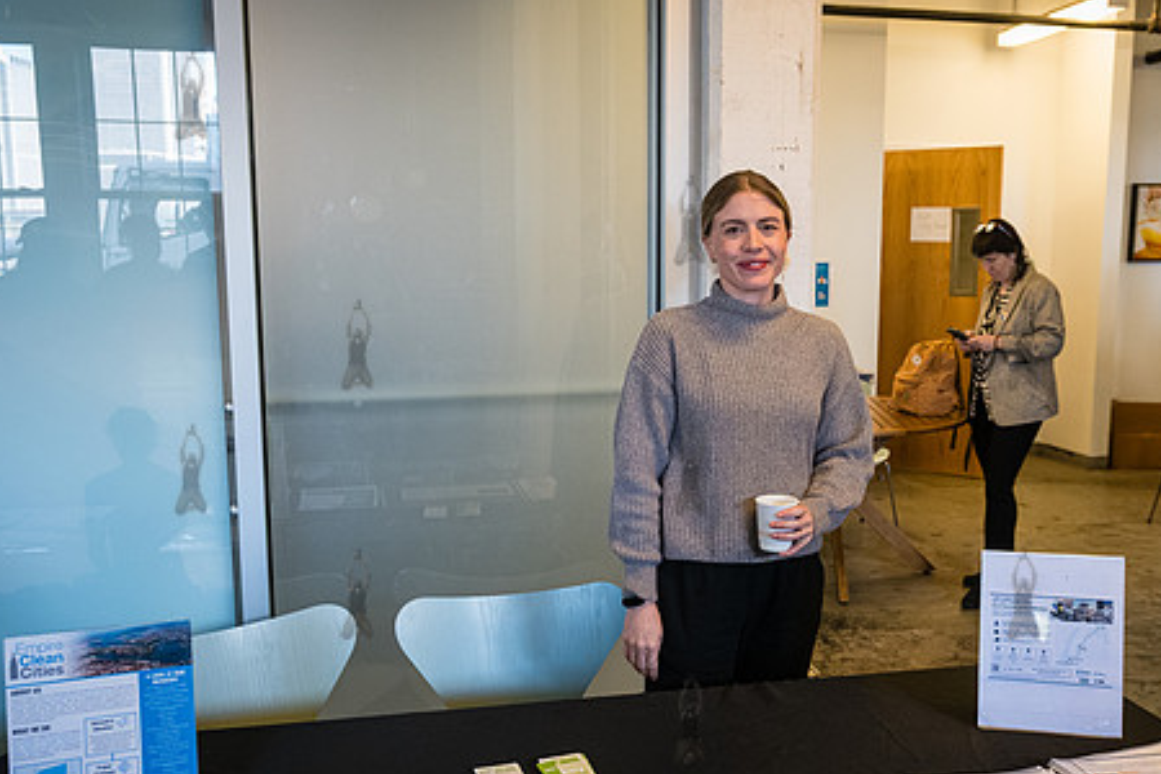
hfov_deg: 51.7
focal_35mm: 37
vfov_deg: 35.9
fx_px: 1193
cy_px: 427
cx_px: 658
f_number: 4.5
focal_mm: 26
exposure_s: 1/320
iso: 4000
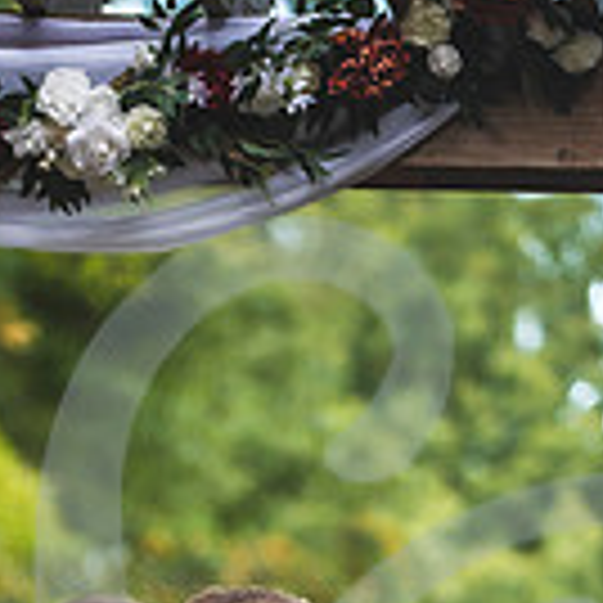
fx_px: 7588
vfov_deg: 4.5
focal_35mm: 385
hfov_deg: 4.5
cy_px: 976
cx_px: 184
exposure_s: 1/640
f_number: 2.8
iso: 640
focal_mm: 135
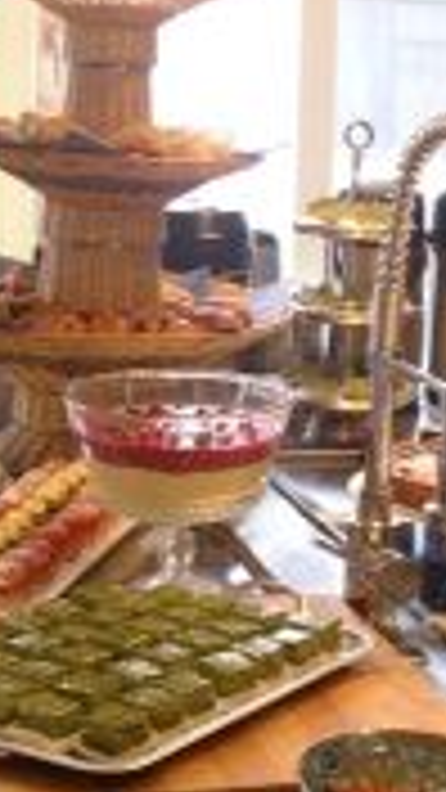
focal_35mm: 89
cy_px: 376
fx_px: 1871
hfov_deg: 13.5
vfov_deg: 23.9
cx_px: 347
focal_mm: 7.8
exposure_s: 1/16
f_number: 2.8
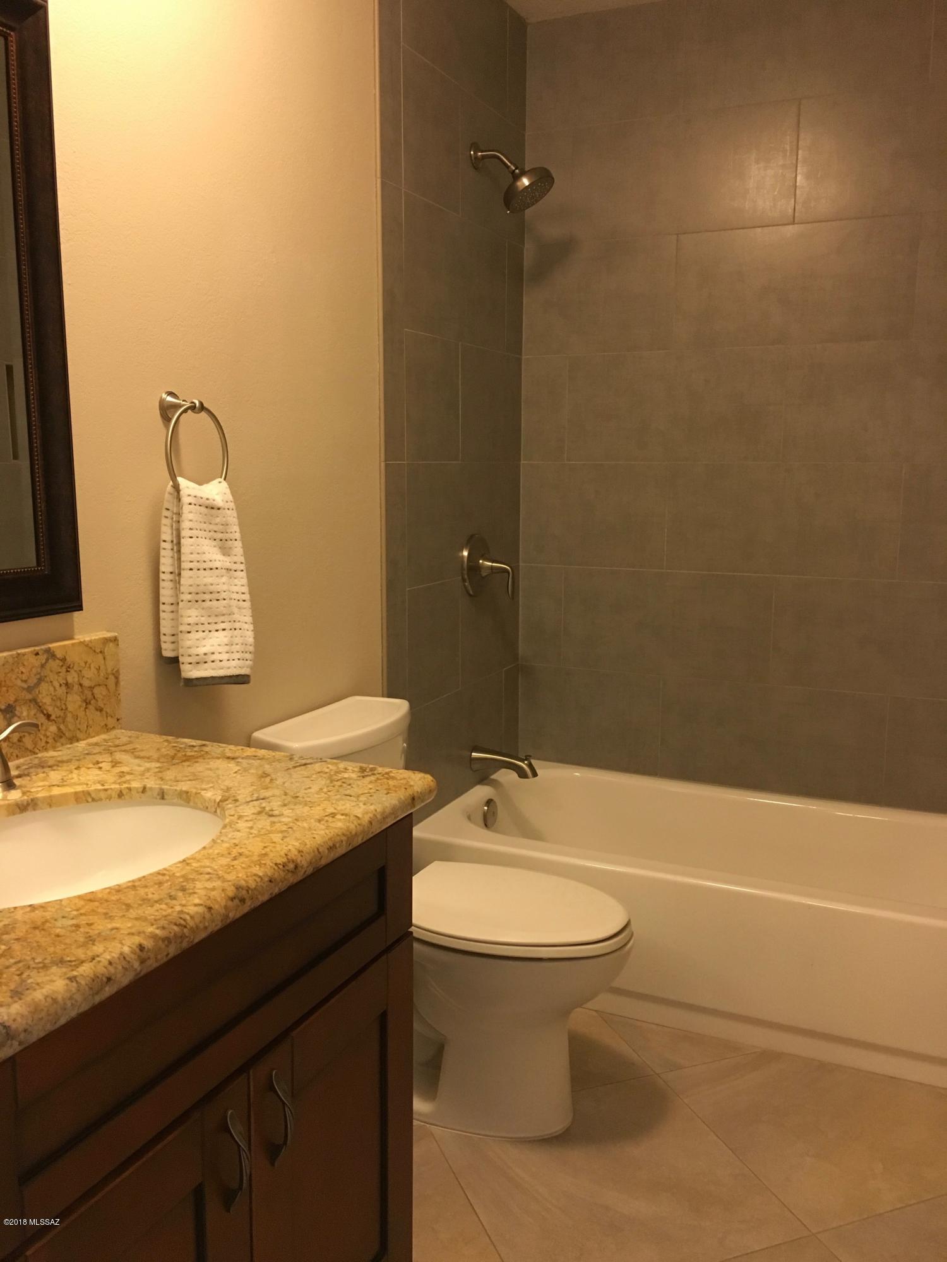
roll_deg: -0.3
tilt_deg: -8.8
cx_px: 474
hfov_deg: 48.2
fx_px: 1058
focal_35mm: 29
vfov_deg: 61.7
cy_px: 631
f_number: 2.2
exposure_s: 1/24
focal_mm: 4.15
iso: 200
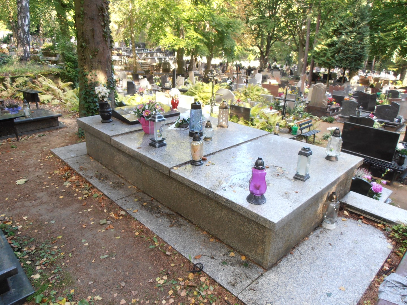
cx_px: 204
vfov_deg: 56.8
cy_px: 152
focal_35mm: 24
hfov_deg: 71.6
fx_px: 282
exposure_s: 1/30
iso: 80
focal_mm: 4.2
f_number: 3
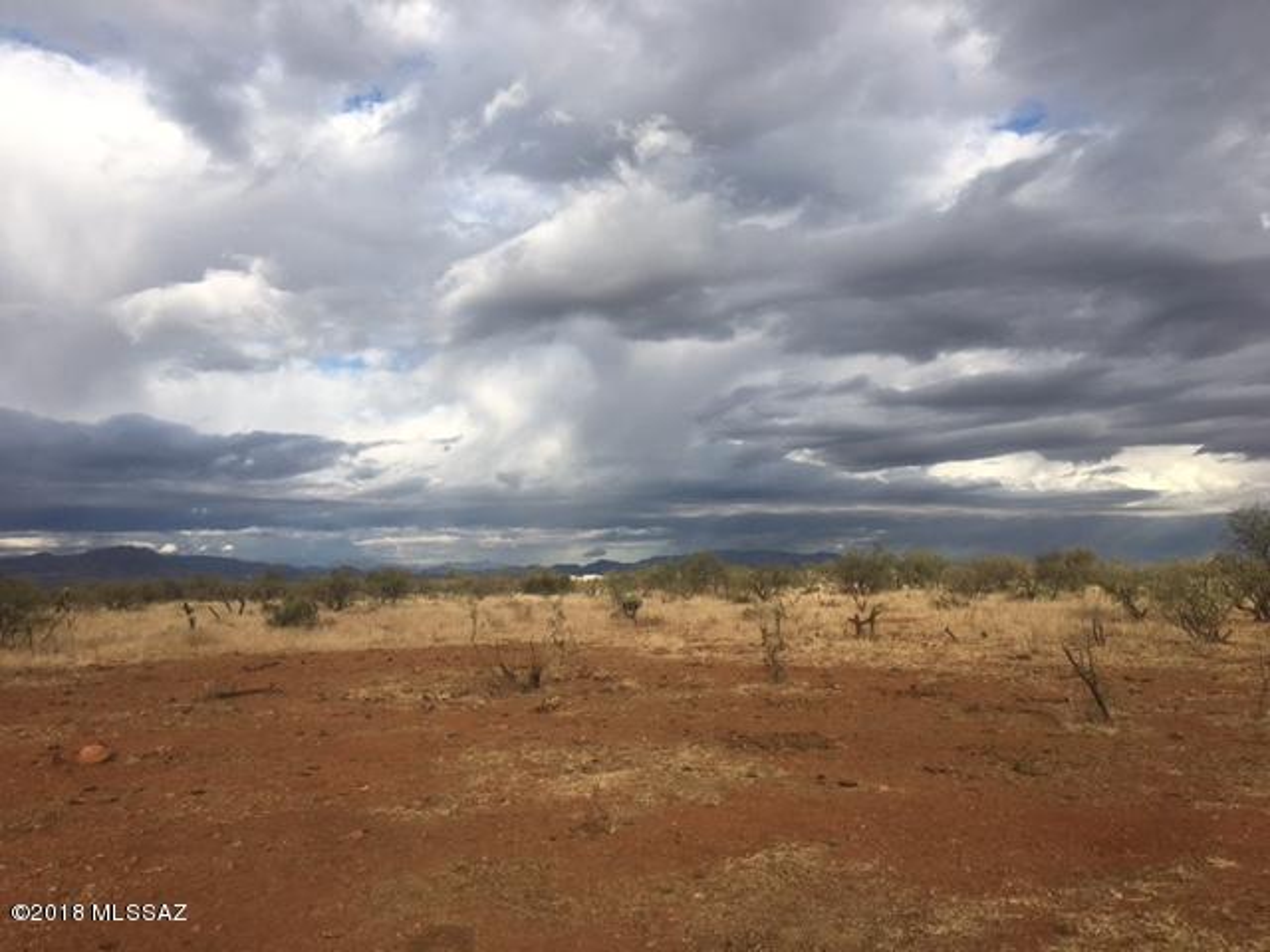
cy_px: 476
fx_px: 1064
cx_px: 635
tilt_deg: +5.2
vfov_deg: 48.2
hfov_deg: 61.7
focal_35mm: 29
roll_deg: +0.5
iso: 25
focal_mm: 4.15
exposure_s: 1/1637
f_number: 2.2
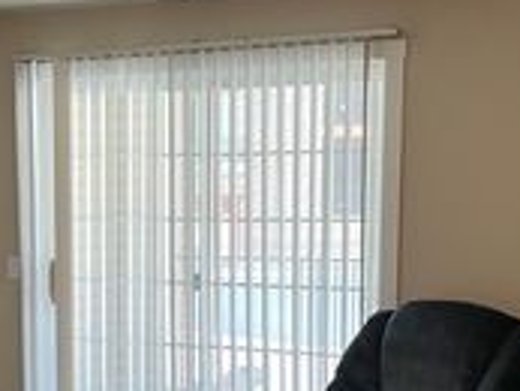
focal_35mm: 75
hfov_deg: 25.6
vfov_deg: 19.5
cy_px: 308
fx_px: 1127
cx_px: 114
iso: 80
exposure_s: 1/60
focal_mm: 5.7
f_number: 1.5
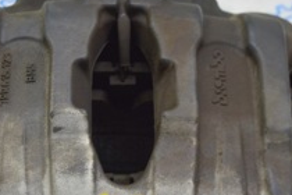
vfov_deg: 9.7
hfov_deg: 14.5
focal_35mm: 142
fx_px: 1148
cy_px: 166
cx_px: 111
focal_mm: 31
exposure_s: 1/20
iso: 400
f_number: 5.6
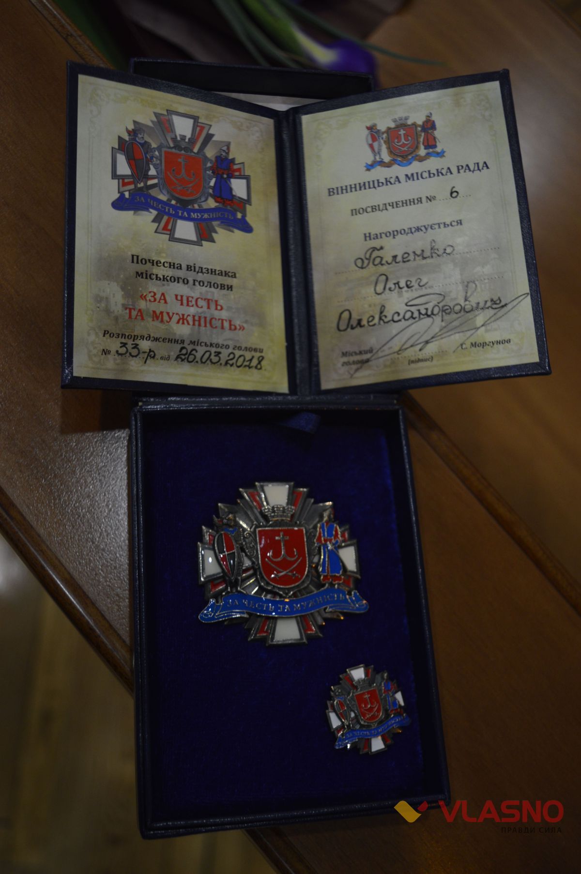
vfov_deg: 35.1
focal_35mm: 57
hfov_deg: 23.7
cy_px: 437
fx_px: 1382
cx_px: 290
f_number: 4.8
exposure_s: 1/40
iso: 400
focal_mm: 38
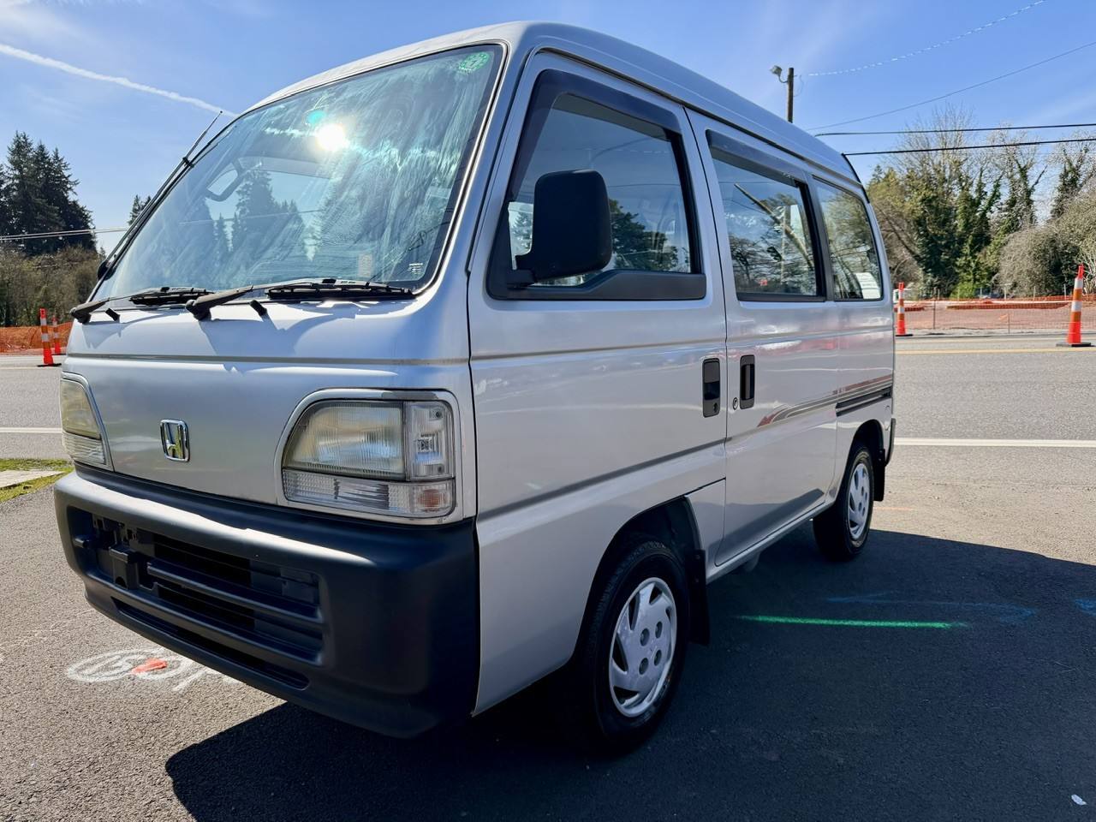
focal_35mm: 24
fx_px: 760
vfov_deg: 56.8
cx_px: 548
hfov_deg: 71.6
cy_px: 411
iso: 100
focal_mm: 6.76
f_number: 1.78
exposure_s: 1/3584
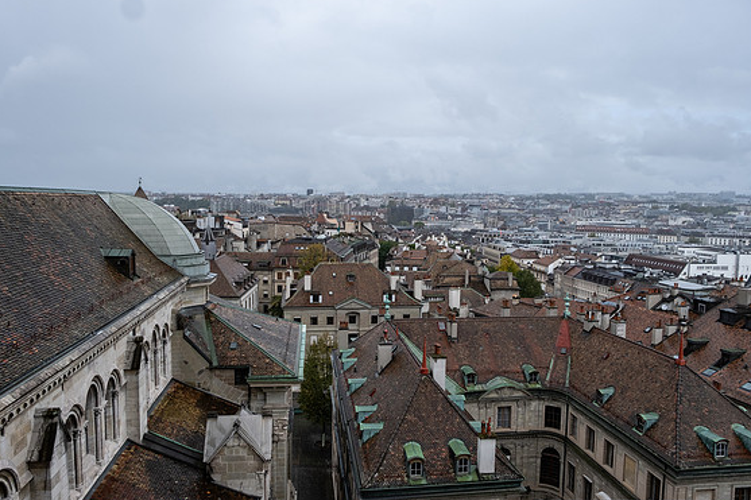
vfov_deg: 51.3
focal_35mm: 25
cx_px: 375
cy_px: 251
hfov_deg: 71.5
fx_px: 521
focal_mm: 16
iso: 320
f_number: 5.6
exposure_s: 1/550
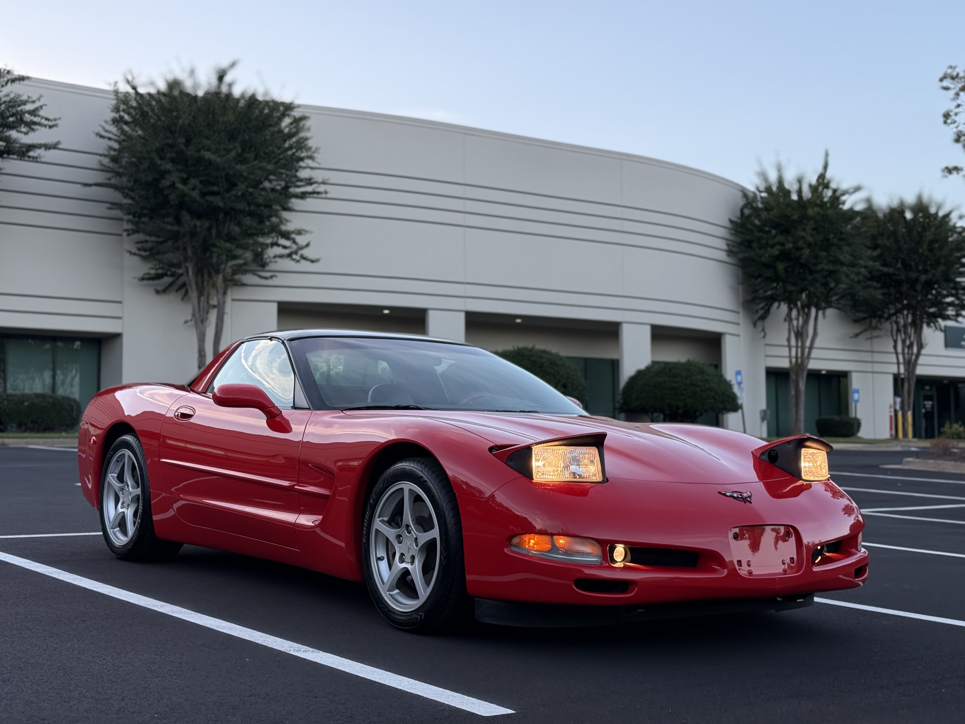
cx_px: 482
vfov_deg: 30.3
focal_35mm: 48
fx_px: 1338
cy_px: 362
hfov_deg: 39.7
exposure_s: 1/396
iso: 80
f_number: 1.78
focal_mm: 6.76
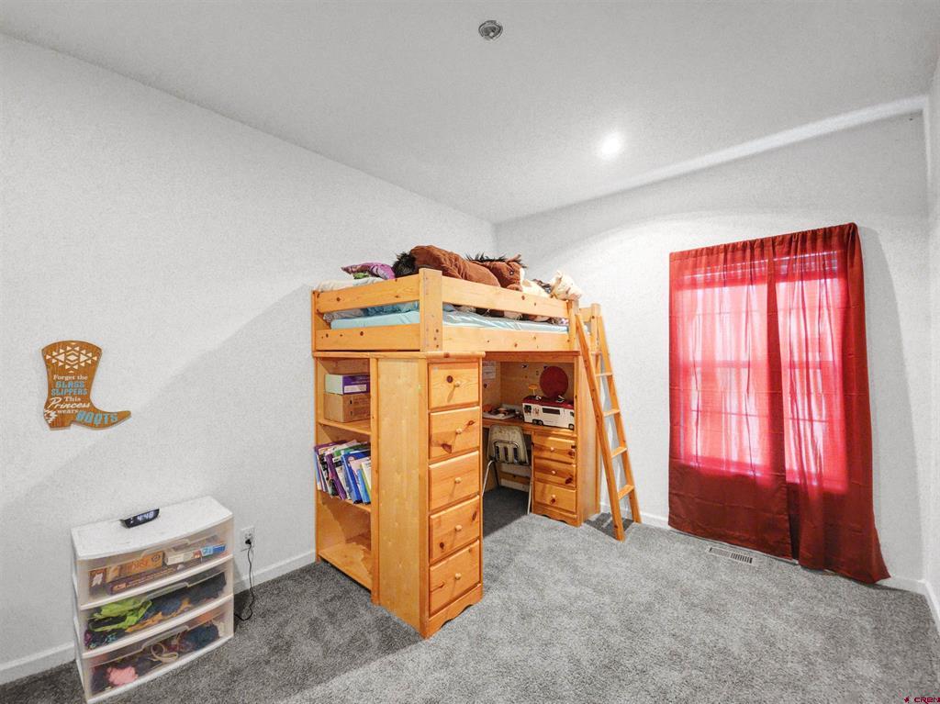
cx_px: 470
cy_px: 352
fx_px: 353
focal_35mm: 13
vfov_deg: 89.9
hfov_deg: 106.2
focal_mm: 2.2
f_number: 2.2
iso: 382
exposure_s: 1/30
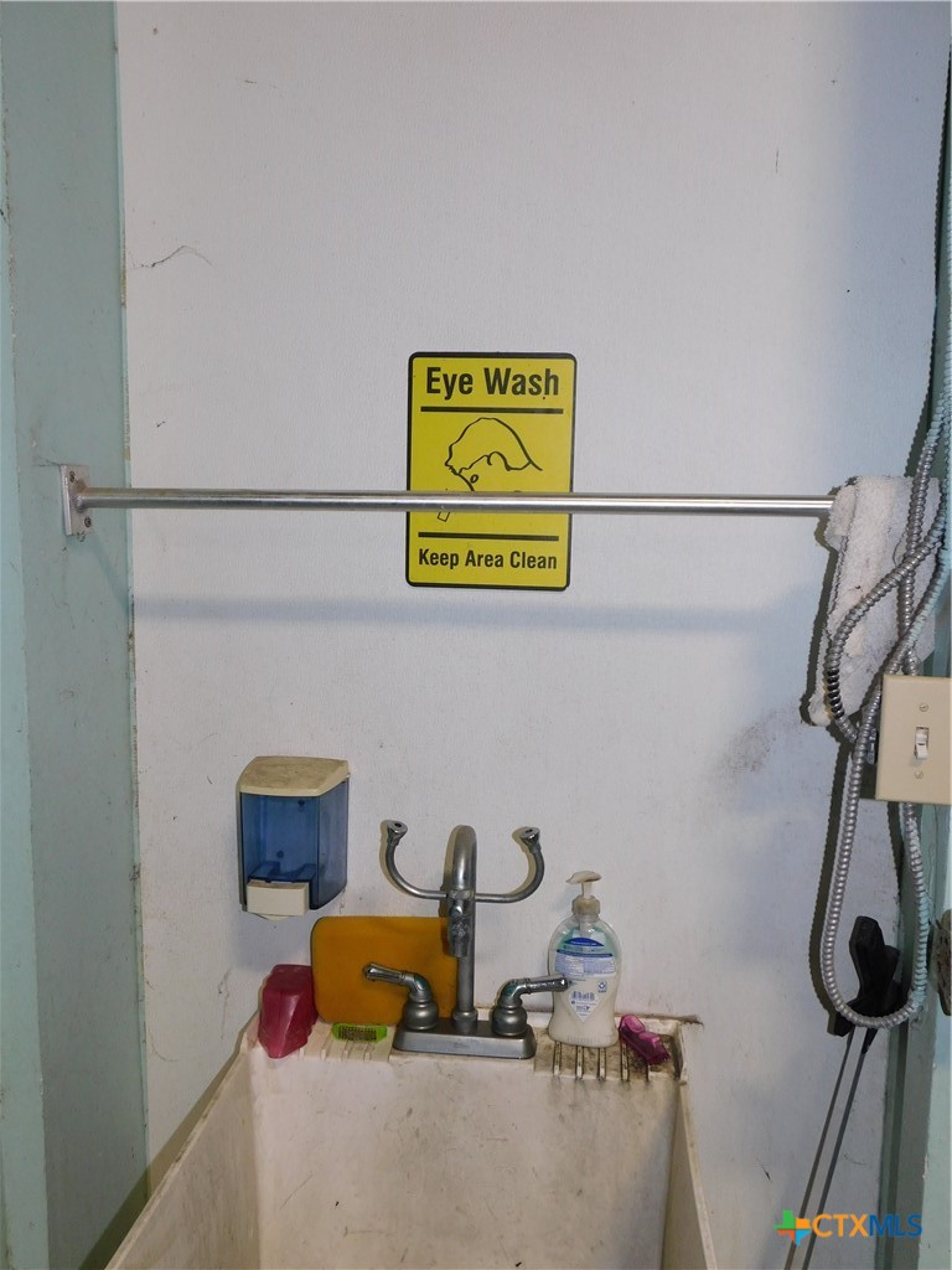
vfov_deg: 60.0
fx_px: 1100
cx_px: 476
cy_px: 635
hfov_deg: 46.8
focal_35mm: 30
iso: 200
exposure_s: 1/30
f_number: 3.2
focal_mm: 5.3
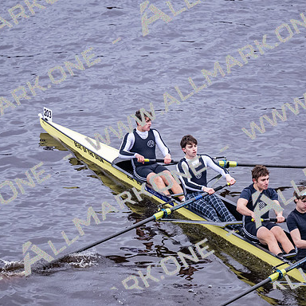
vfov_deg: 4.6
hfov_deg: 4.6
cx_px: 183
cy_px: 153
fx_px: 3850
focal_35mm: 385
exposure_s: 1/2000
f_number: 2.8
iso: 2500
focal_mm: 200
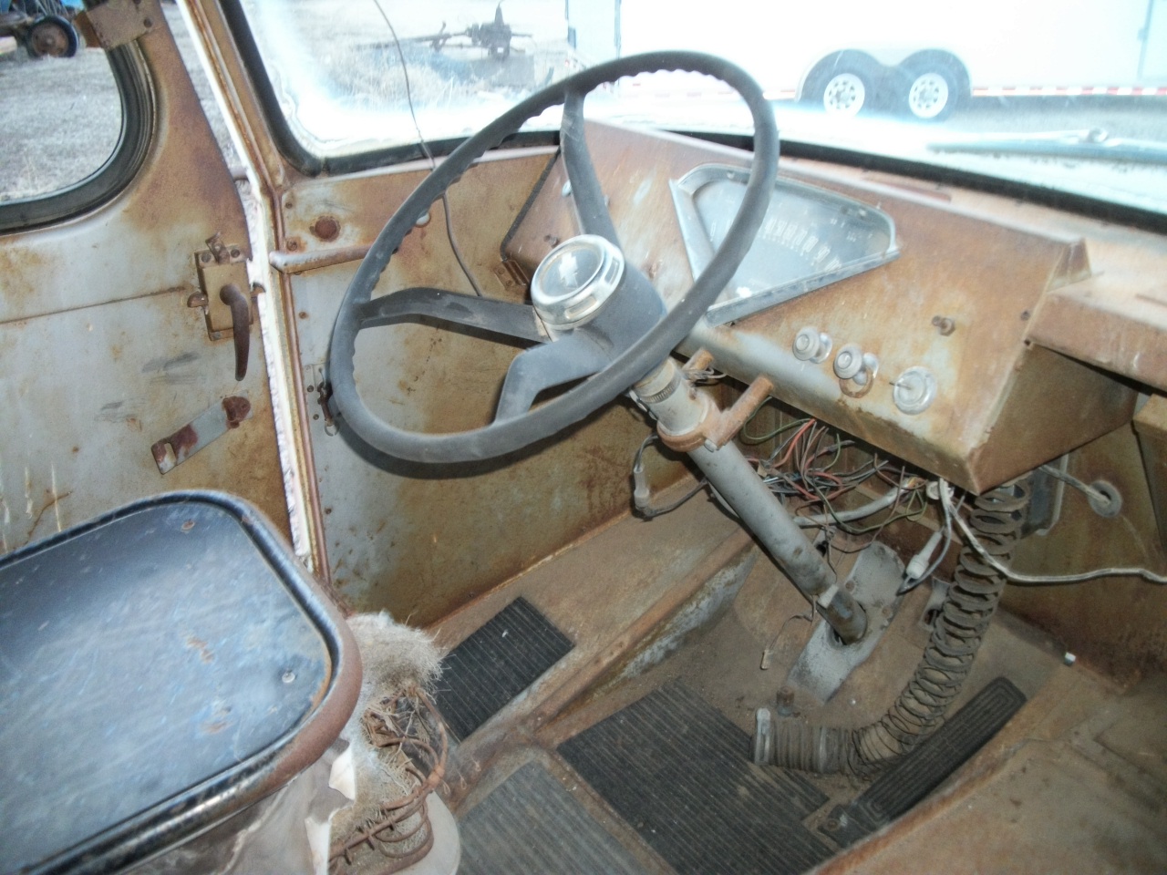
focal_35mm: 32
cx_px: 584
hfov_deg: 56.8
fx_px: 1079
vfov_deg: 44.2
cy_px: 438
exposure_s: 1/30
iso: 160
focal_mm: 5.7
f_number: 2.9
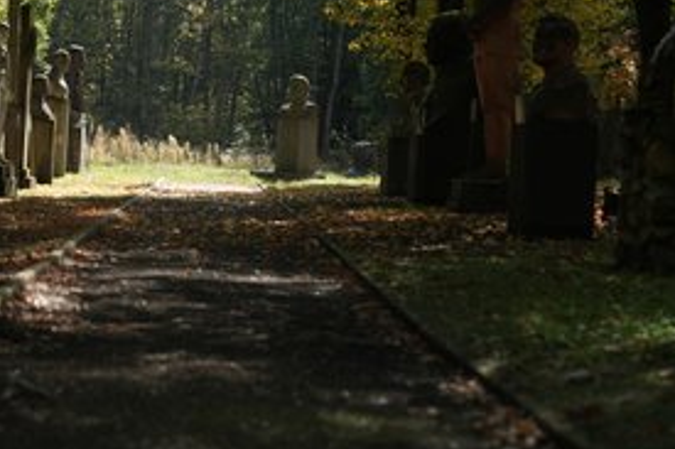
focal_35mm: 102
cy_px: 131
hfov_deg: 19.9
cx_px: 211
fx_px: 1911
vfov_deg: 13.4
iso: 160
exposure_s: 1/100
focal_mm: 70
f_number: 2.8
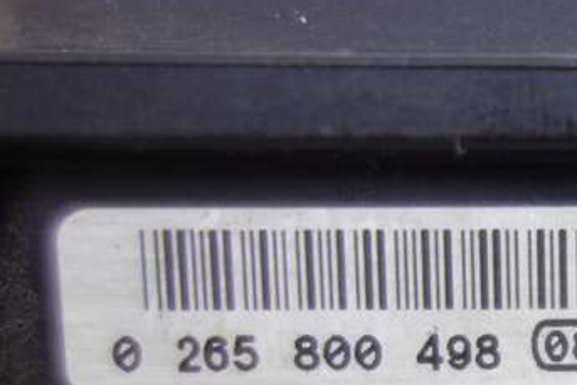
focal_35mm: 67
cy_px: 337
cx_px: 621
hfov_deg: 27.7
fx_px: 1074
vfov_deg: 20.0
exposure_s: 1/100
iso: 125
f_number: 1.8
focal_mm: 10.4
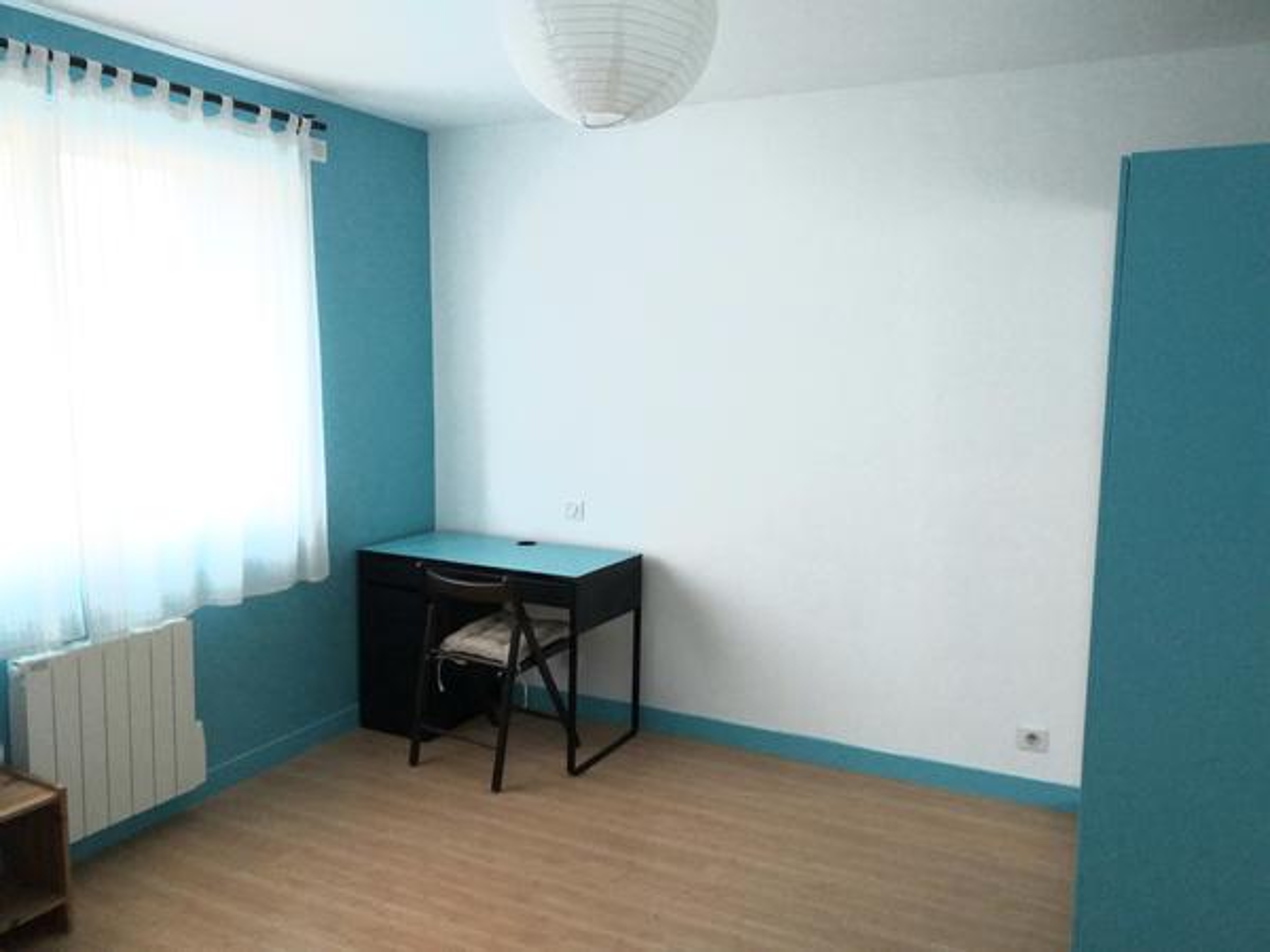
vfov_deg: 51.4
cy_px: 476
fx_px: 991
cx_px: 635
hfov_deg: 65.3
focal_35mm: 27
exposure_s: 1/50
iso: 125
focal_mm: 3.6
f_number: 1.9
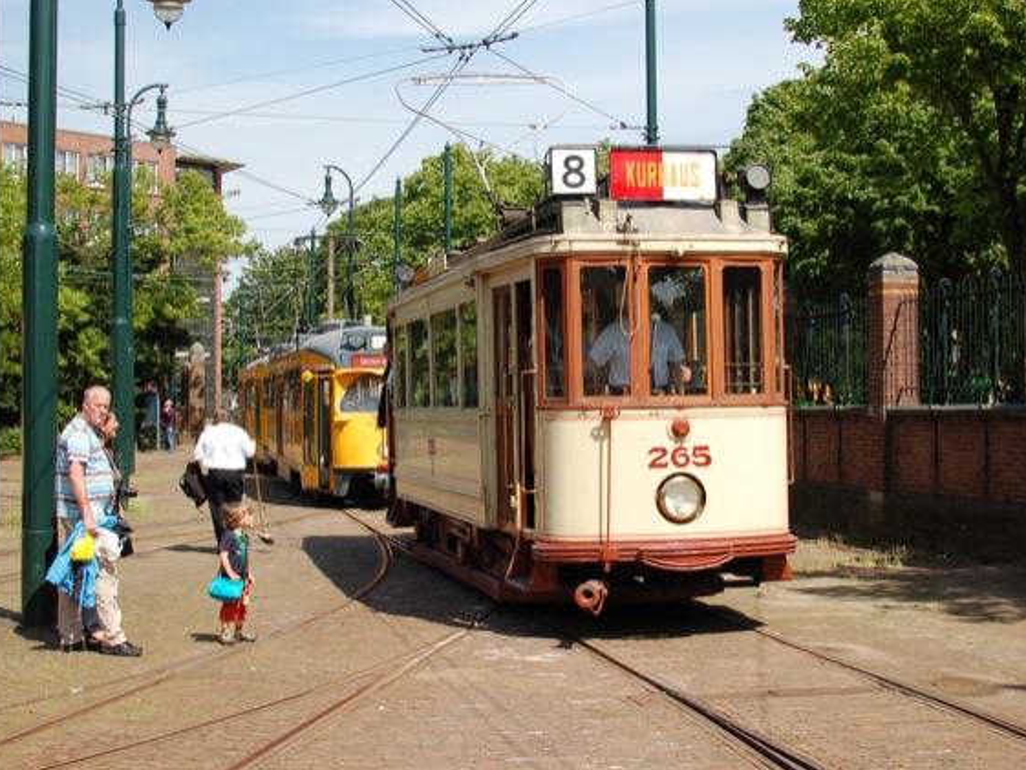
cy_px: 385
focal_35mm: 58
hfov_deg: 33.5
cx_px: 505
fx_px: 1706
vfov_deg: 25.4
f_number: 10
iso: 400
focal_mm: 35
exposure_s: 1/400
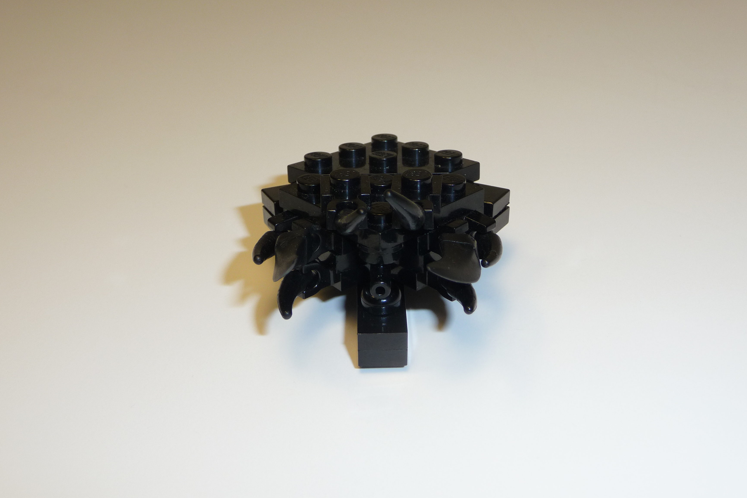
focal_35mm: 50
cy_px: 278
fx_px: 1037
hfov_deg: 39.6
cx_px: 373
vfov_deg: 27.0
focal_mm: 8
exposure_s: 1/100
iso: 100
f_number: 4.2
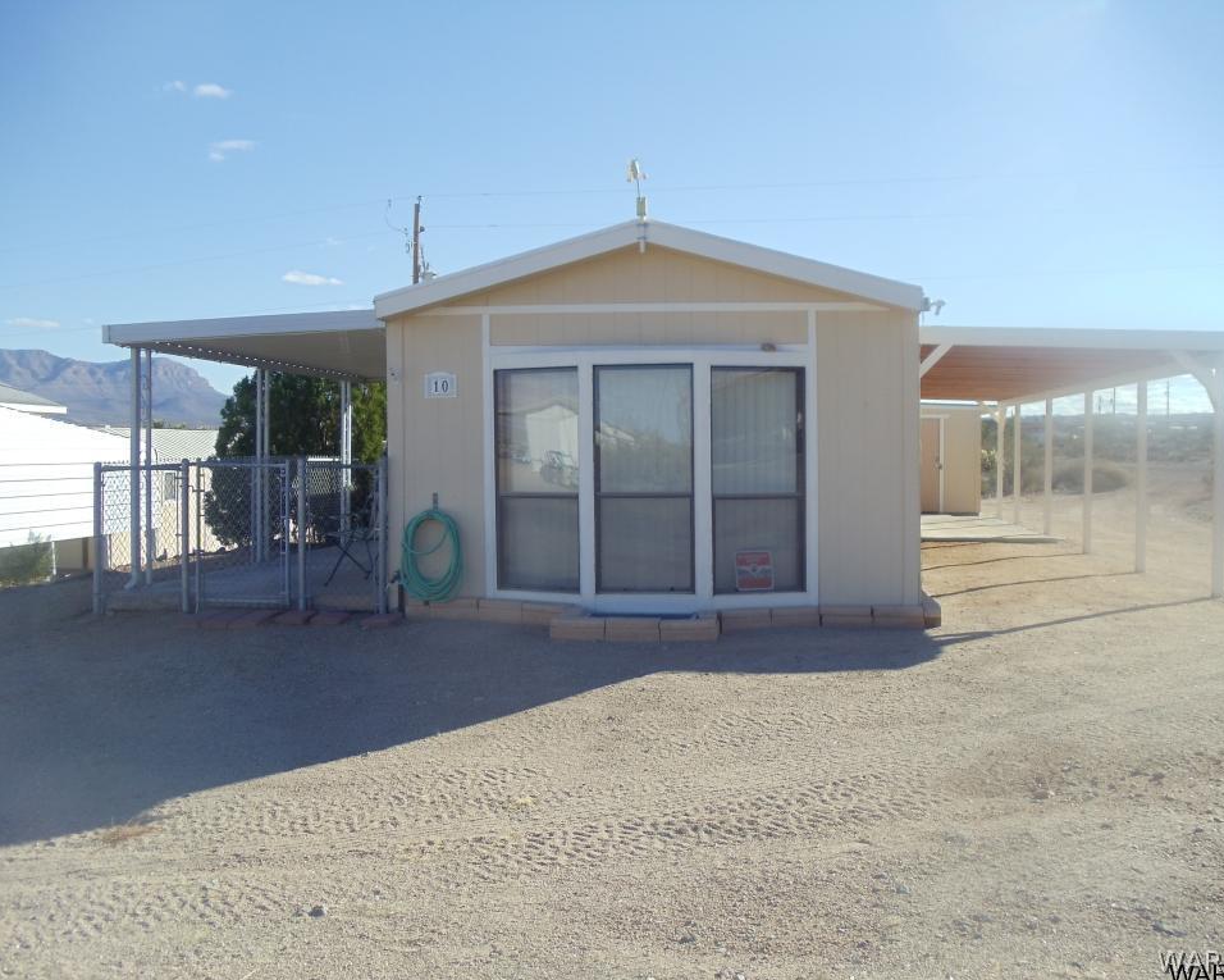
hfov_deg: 40.3
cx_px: 634
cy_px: 491
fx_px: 1667
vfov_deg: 32.8
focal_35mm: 46
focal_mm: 6
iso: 80
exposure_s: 1/160
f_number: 7.1
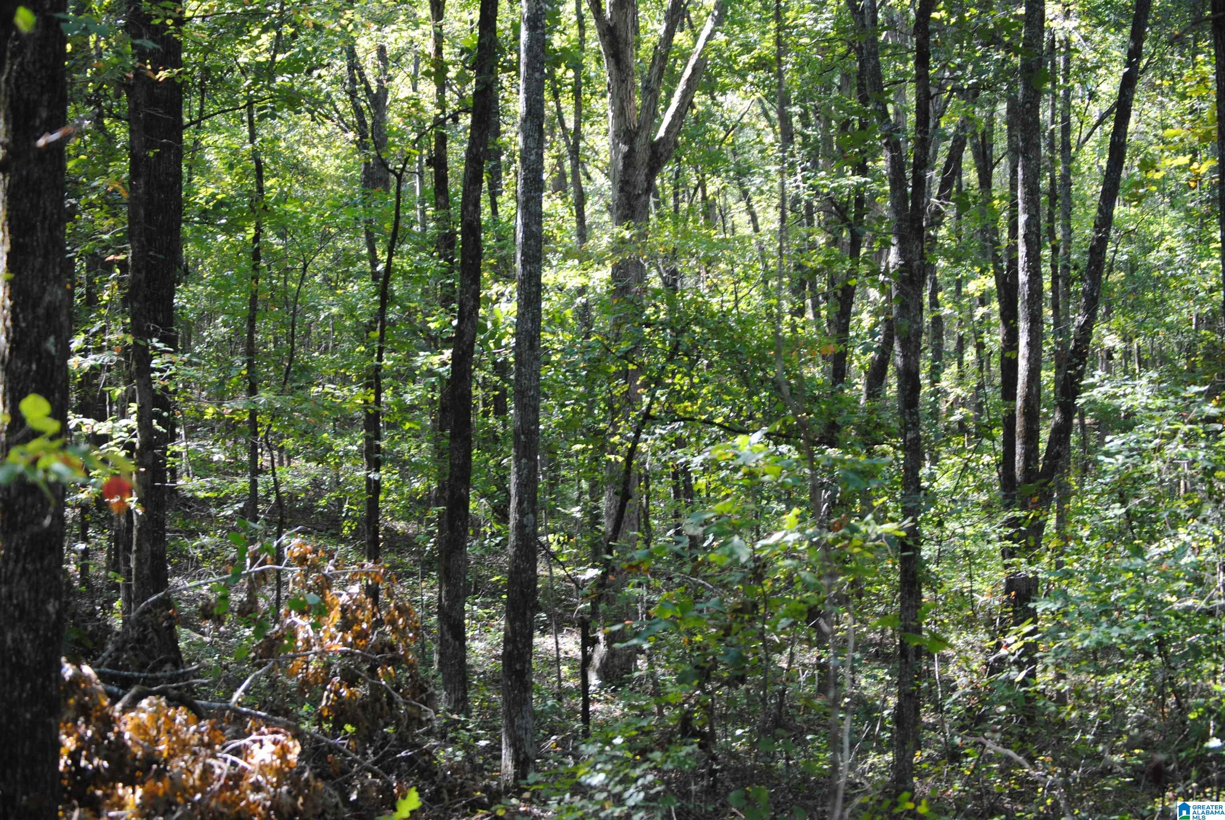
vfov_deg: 16.6
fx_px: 2810
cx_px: 612
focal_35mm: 82
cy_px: 410
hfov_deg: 24.6
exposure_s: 1/80
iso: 200
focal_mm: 55
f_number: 4.5
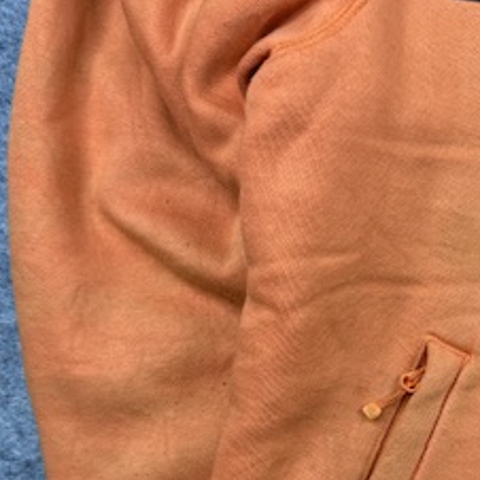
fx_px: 941
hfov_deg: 27.5
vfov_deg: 27.8
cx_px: 440
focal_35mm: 60
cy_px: 404
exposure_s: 1/100
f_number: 1.78
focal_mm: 6.76
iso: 50
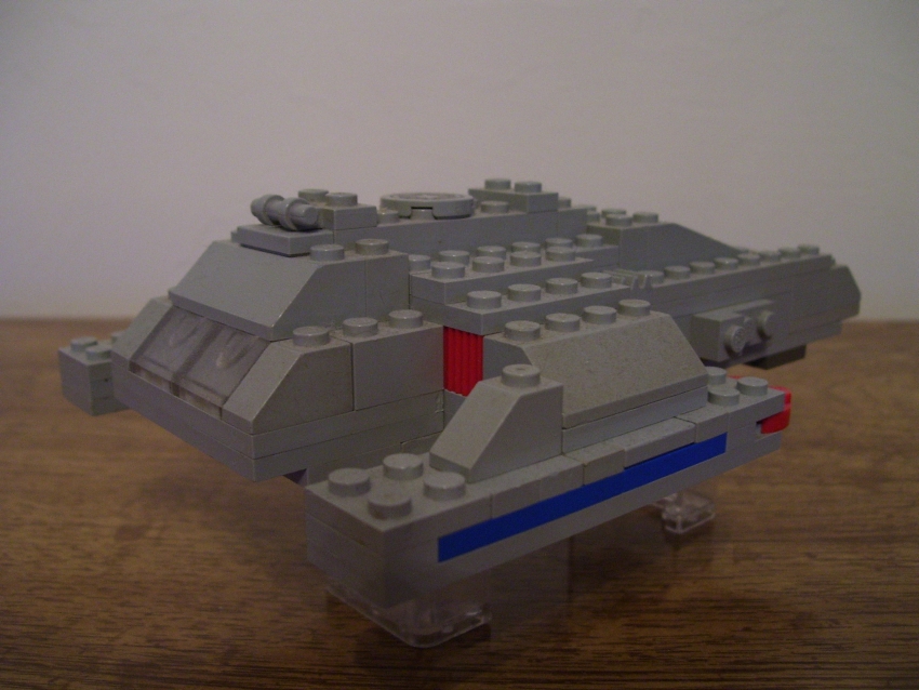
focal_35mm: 37
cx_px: 460
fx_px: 983
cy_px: 345
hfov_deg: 50.1
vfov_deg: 38.7
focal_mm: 6
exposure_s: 1/8
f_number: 2.7
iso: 160
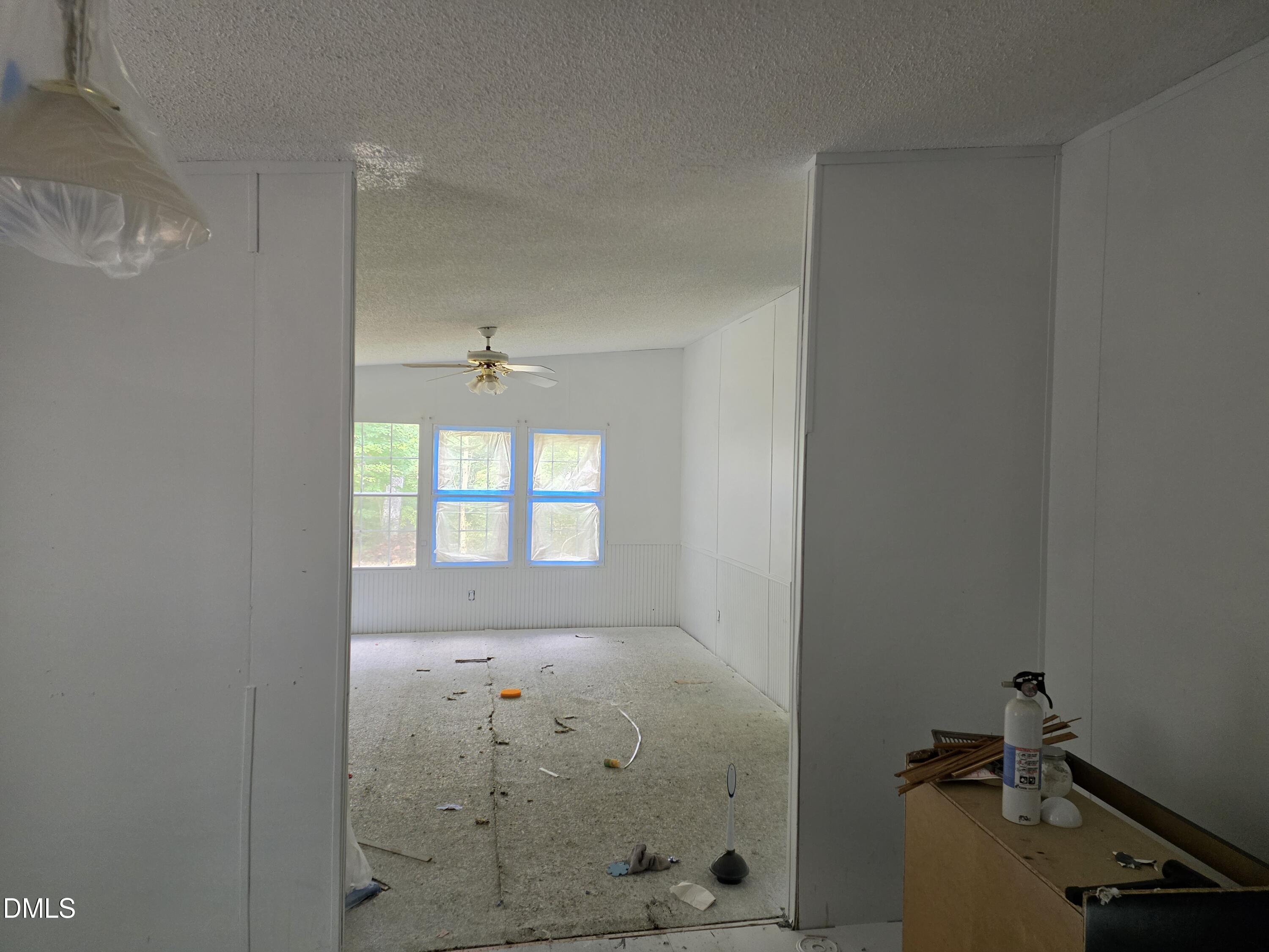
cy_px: 476
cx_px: 634
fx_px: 843
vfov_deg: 58.9
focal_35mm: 23
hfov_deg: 73.9
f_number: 1.7
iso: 320
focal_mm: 6.25
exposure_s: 1/120
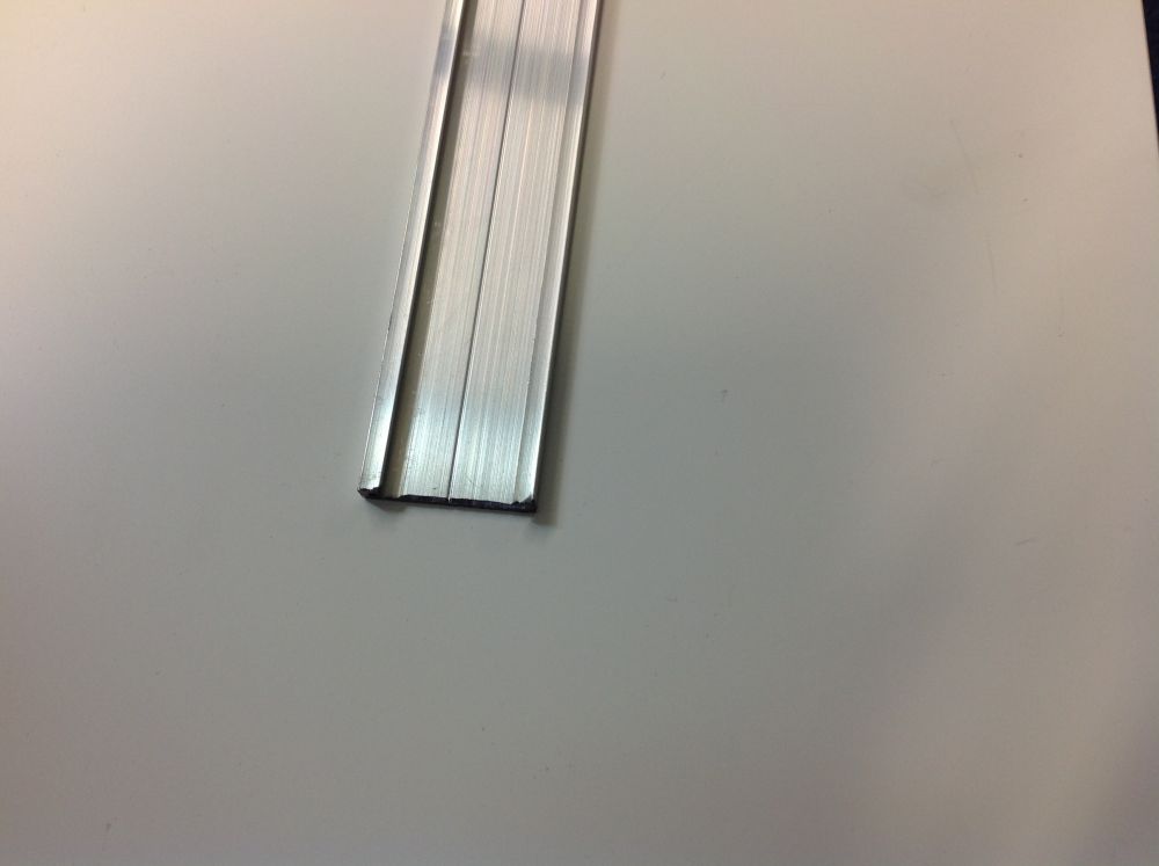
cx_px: 580
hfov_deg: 52.7
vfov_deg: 40.6
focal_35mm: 35
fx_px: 1170
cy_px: 433
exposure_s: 1/25
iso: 50
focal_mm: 4.28
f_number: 2.4
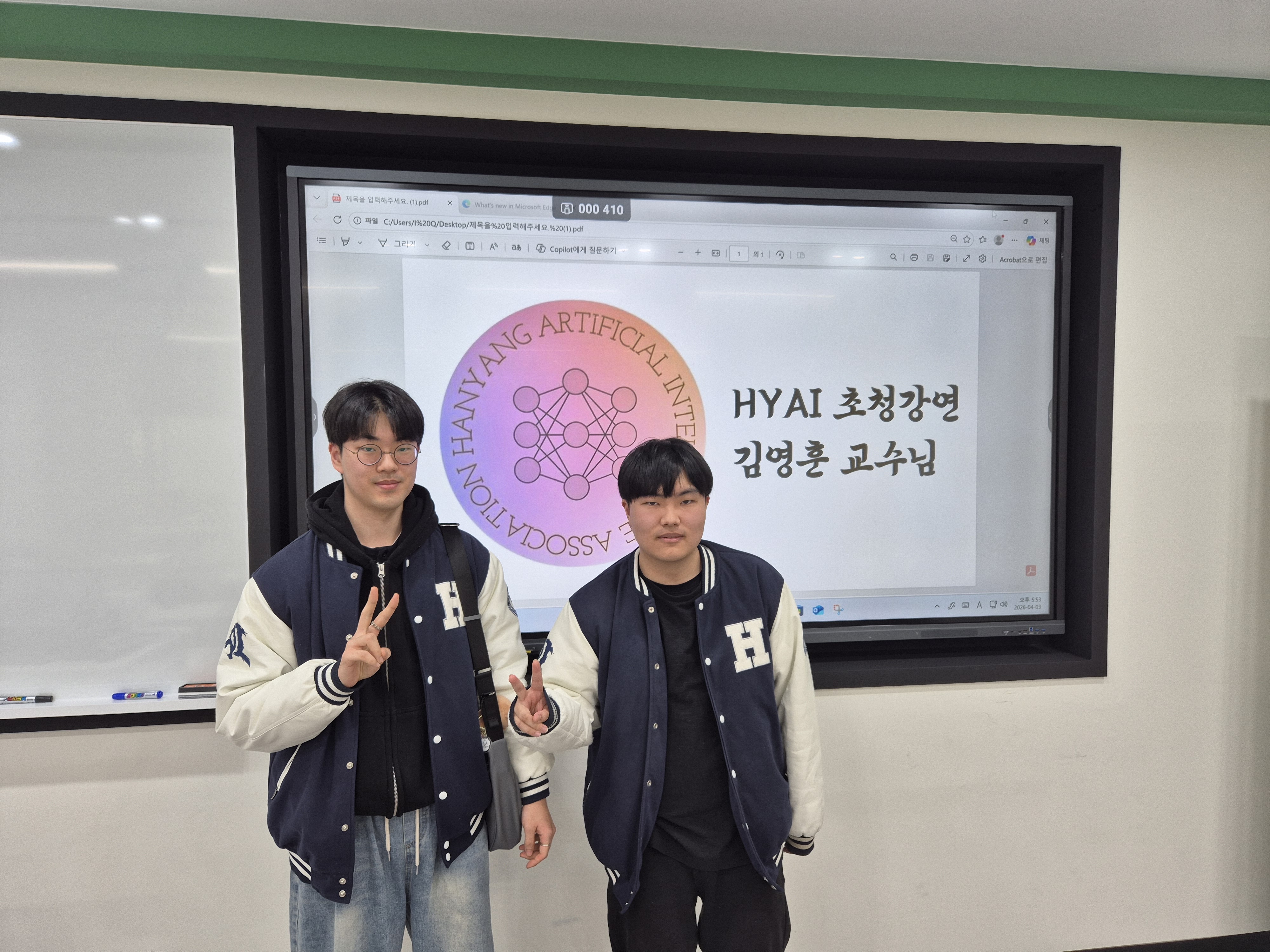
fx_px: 844
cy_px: 476
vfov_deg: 58.9
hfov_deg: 73.9
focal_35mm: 23
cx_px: 635
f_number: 1.8
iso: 64
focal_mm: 5.4
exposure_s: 1/120
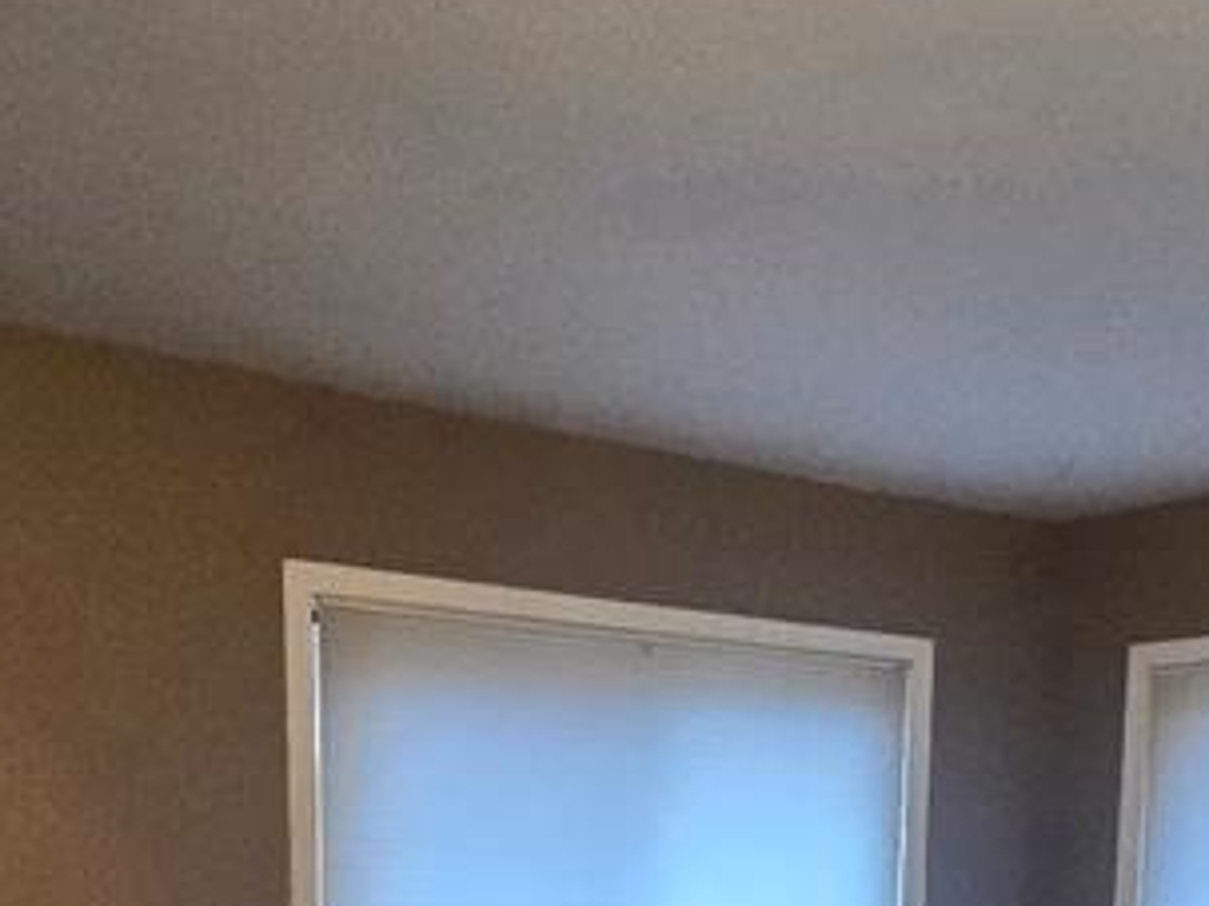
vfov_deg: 28.5
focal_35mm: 44
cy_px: 1094
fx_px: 1536
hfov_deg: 42.9
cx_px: 690
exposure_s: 1/24
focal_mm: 2.2
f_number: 2.2
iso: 1250
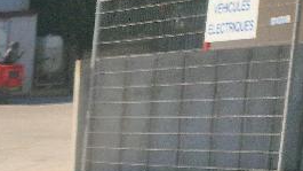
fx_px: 1366
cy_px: 484
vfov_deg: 6.6
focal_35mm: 170
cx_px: -623
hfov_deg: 9.6
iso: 50
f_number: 1.8
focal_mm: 5.4
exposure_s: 1/1429
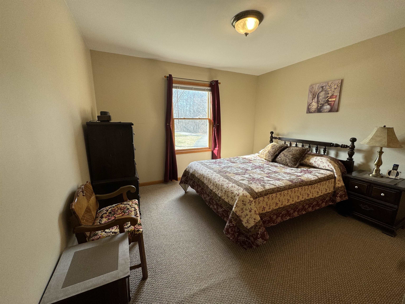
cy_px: 152
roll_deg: +0.2
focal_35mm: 14
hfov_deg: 102.1
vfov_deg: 85.7
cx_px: 202
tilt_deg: -10.6
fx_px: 164
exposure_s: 1/99
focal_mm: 2.22
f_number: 2.2
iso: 80
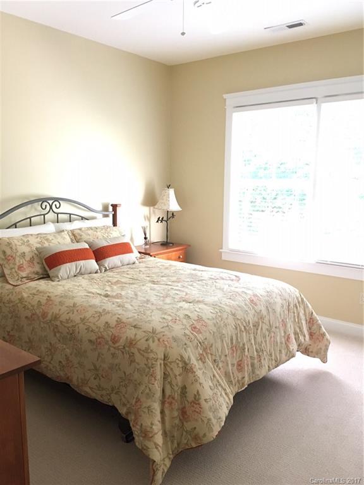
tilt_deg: -9.2
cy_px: 242
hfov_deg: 48.2
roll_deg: +0.3
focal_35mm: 29
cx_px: 182
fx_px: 407
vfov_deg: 61.7
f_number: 2.2
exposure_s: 1/17
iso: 200
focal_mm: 4.15
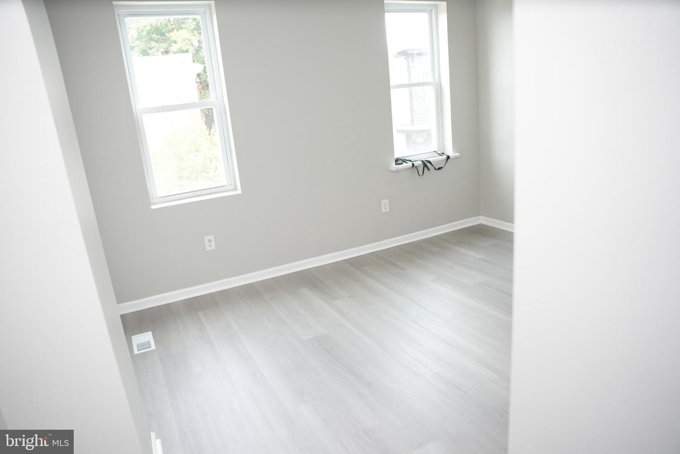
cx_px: 340
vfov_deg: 53.1
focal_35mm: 24
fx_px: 453
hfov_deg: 73.7
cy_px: 227
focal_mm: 24
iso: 1600
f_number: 2.8
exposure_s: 1/250
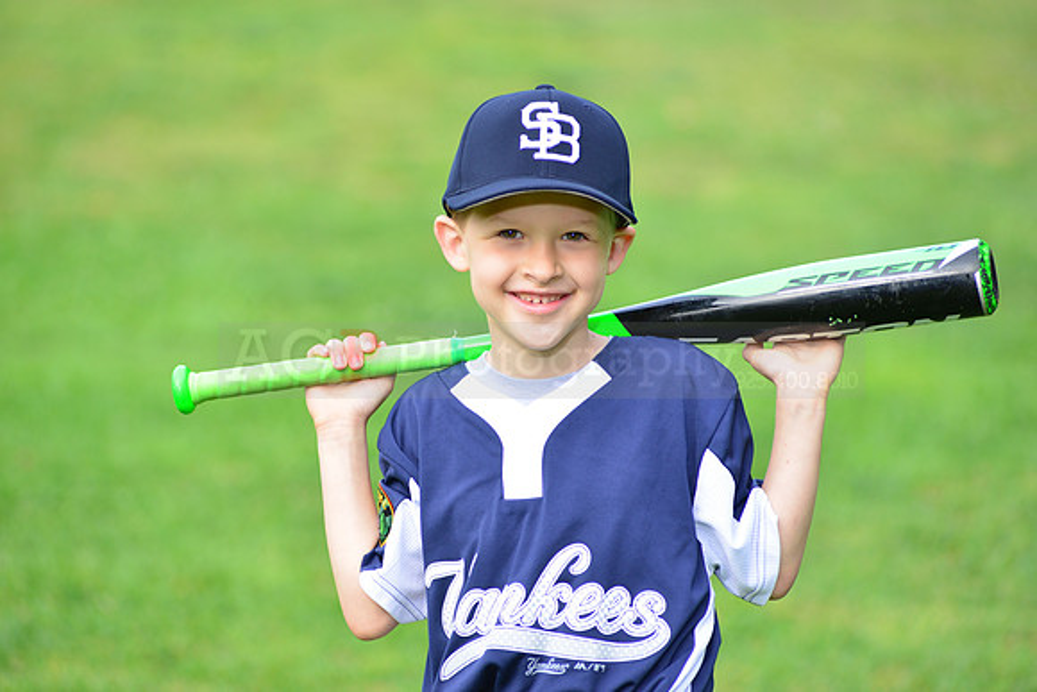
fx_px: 5330
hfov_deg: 11.1
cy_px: 346
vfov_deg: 7.4
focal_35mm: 185
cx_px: 518
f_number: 5.6
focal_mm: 185
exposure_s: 1/200
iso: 320
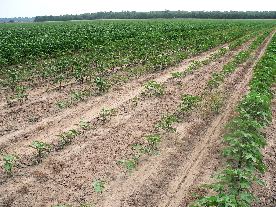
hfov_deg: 51.4
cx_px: 138
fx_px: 287
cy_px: 104
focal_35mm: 36
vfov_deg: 39.7
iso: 100
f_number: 2.8
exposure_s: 1/640
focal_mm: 6
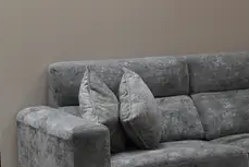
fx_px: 789
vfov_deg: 12.0
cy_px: 65
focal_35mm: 114
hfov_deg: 15.7
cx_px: 424
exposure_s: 1/100
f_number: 4
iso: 640
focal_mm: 29
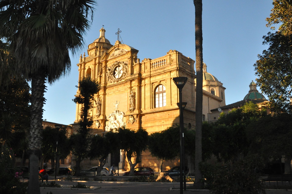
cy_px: 97
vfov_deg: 43.5
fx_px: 243
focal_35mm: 30
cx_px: 146
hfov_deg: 62.0
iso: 1600
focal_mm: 20
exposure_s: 1/200
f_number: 14
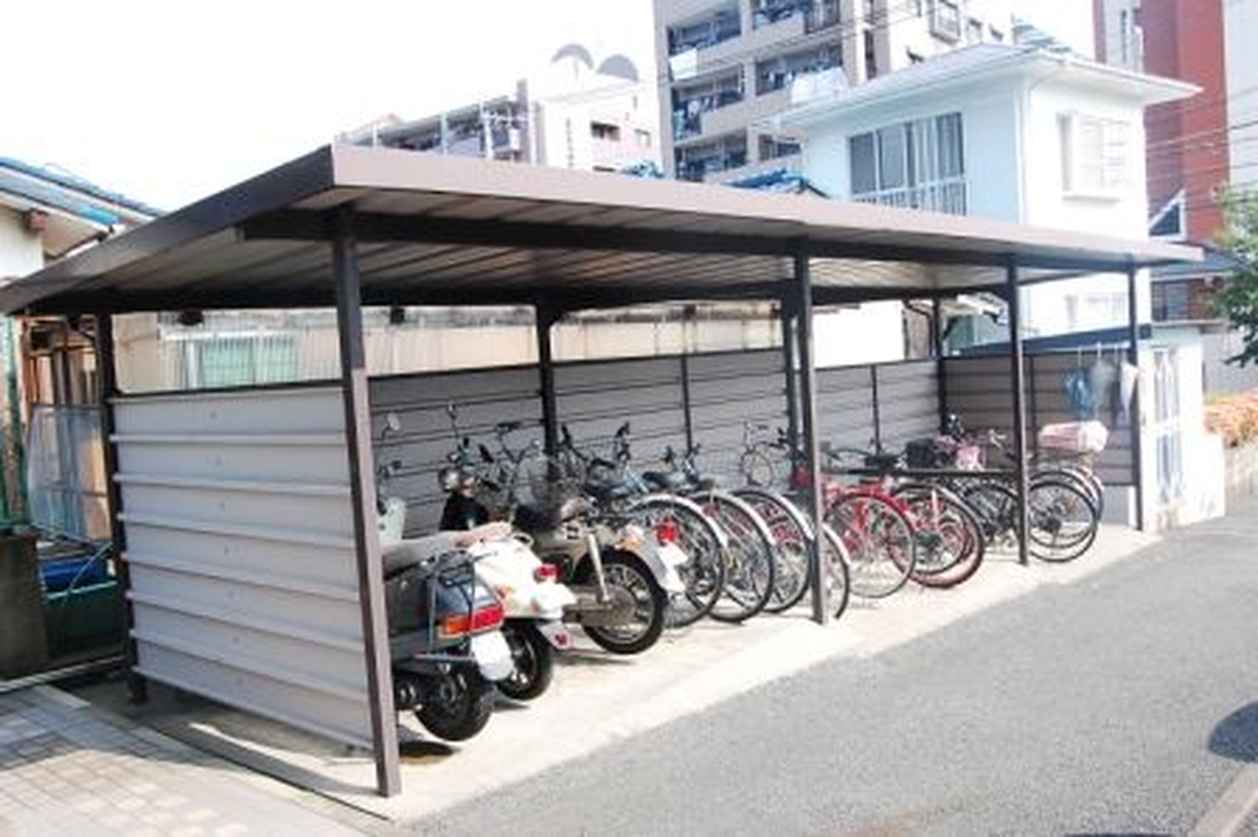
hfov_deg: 62.0
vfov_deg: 43.5
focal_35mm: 30
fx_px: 1048
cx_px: 629
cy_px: 418
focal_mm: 20
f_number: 9
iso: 800
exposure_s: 1/320
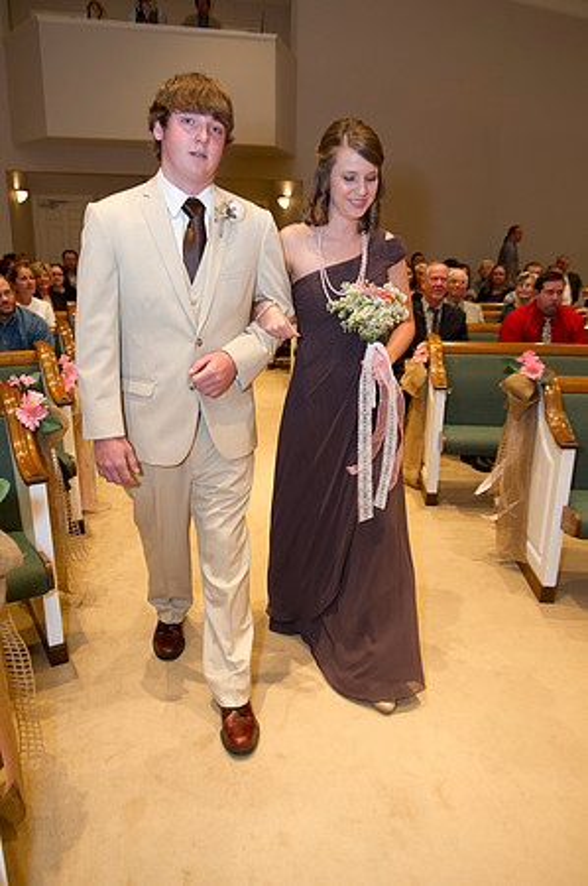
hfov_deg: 46.3
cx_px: 294
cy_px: 443
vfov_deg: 65.5
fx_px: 688
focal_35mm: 28
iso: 1250
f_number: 4
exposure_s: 1/80
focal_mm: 28
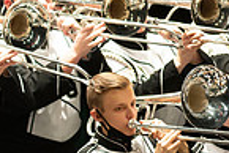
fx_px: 7634
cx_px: -150
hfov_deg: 1.7
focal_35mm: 1199
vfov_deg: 1.1
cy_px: 158
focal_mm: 300
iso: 3200
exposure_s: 1/500
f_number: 2.8
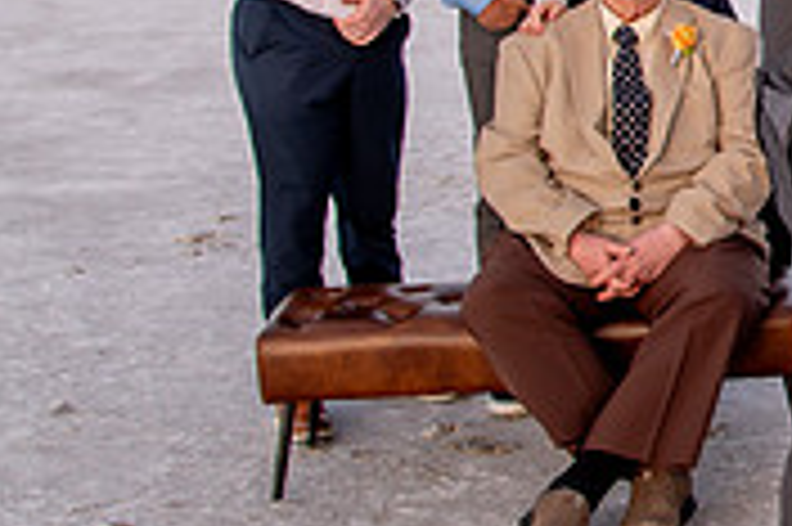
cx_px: 1152
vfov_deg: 14.1
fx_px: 2088
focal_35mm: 95
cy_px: -21
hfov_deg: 19.1
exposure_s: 1/160
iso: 200
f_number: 4
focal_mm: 24
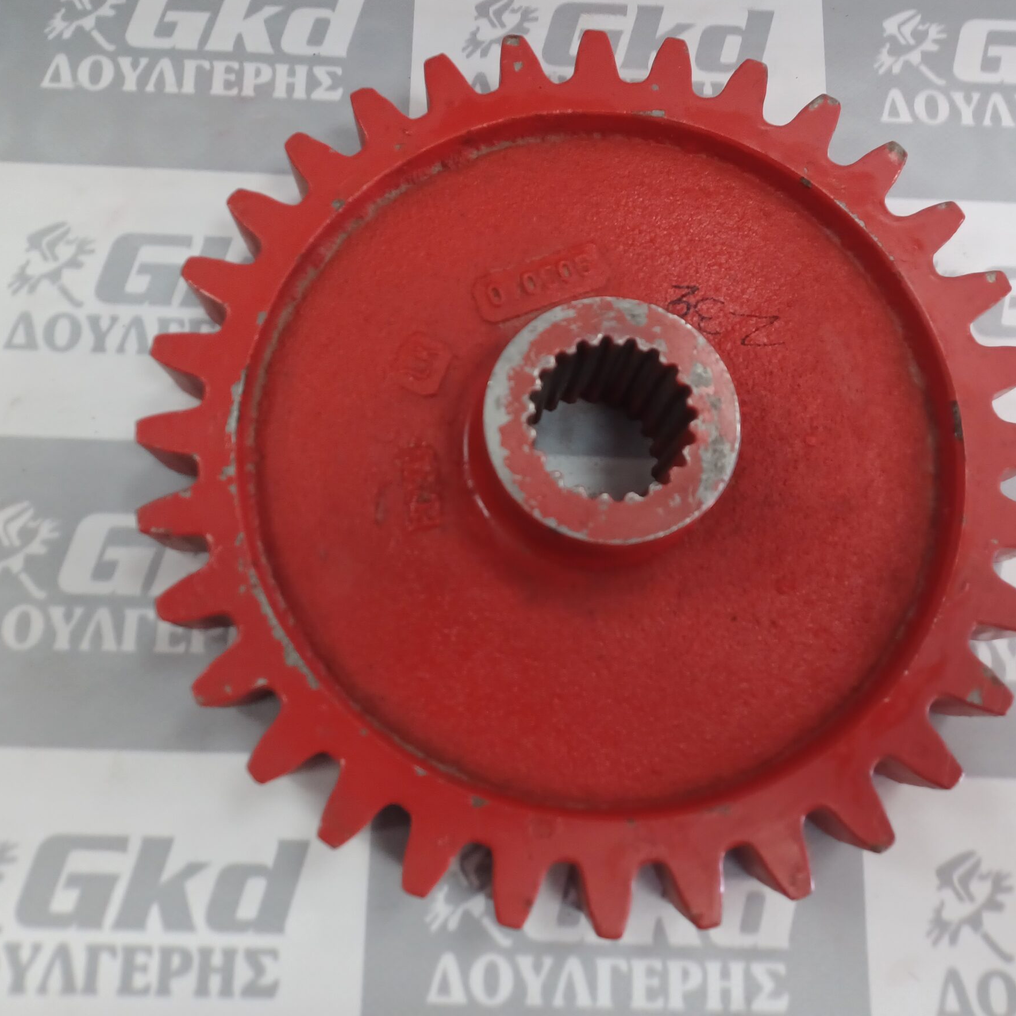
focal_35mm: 32
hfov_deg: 51.1
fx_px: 1063
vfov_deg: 51.0
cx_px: 485
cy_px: 465
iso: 400
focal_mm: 4.6
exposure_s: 1/33
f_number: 1.8
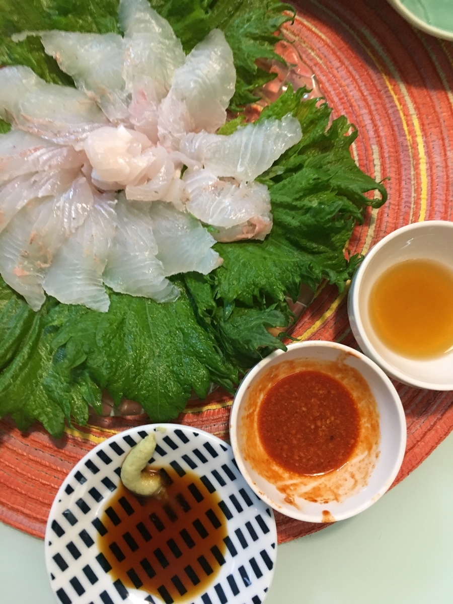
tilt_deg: -84.2
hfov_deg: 48.2
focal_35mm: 29
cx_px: 226
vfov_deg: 61.7
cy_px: 302
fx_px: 506
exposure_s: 1/33
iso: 200
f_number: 2.2
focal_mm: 4.15
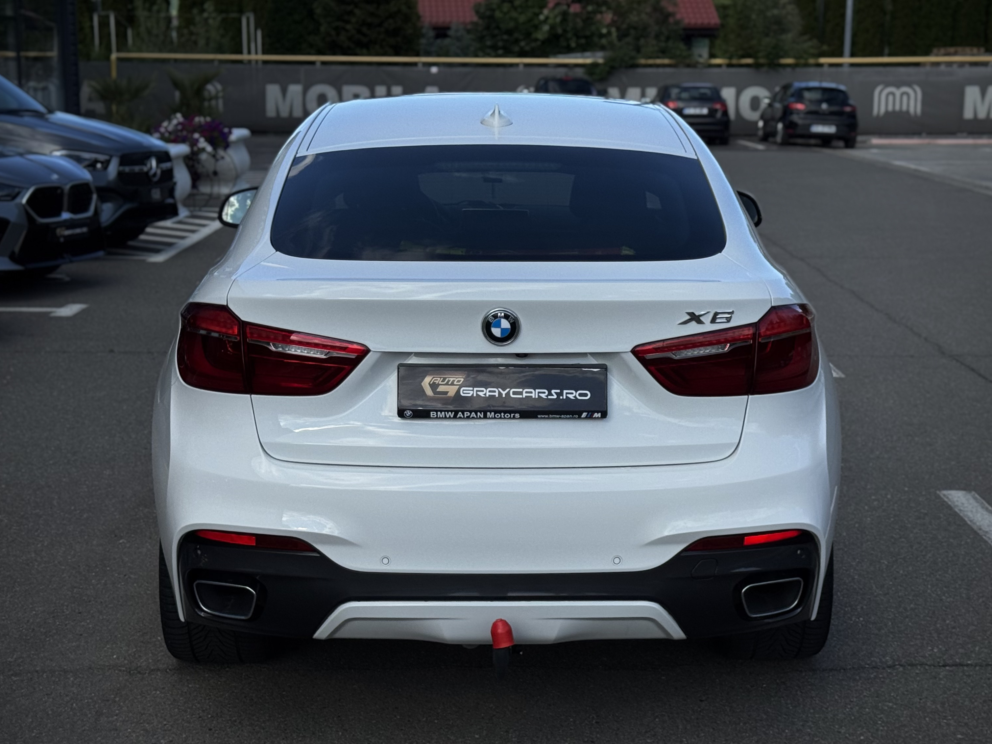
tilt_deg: -10.7
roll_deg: +1.7
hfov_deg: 35.5
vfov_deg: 27.0
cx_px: 476
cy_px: 366
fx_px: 1547
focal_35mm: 54
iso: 64
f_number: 1.78
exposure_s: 1/4975
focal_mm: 6.76
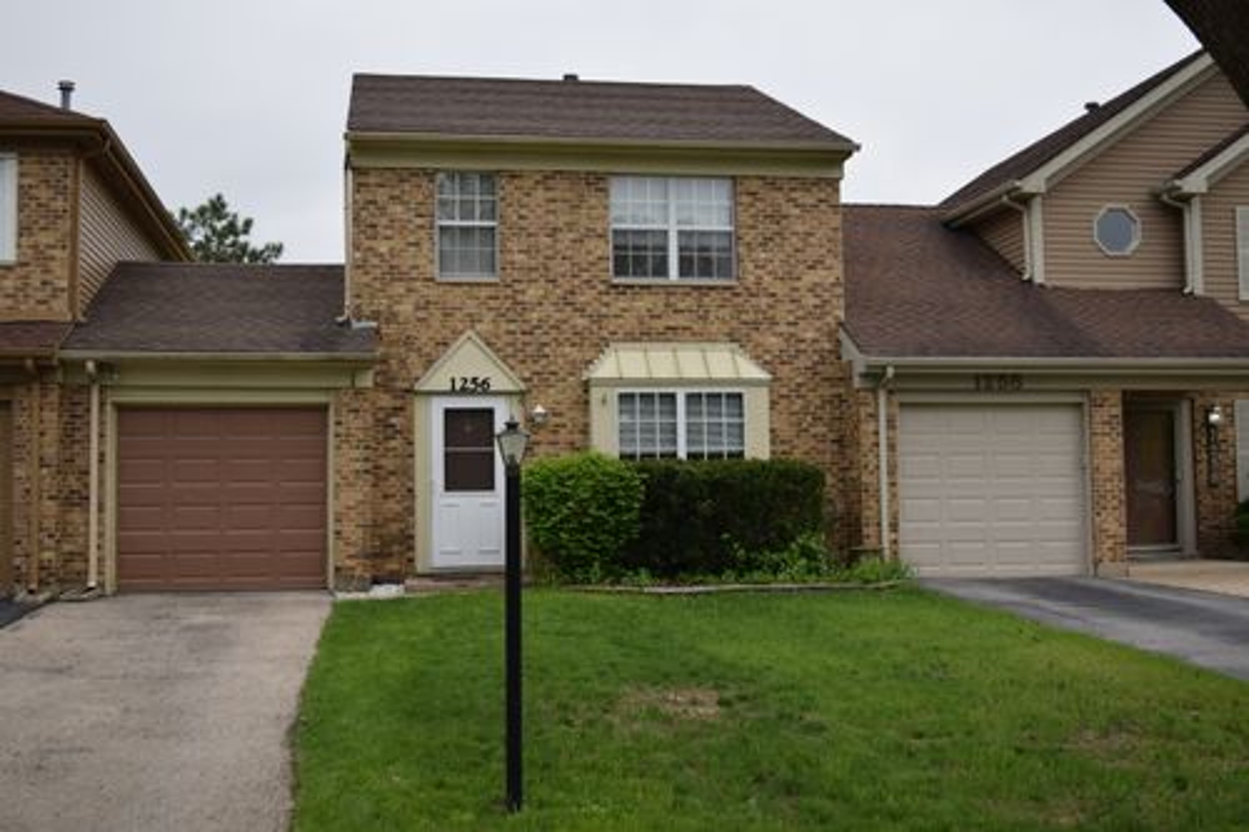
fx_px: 1561
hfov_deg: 43.6
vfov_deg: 29.8
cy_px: 416
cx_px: 624
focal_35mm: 45
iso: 400
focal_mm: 30
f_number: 4.5
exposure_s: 1/800
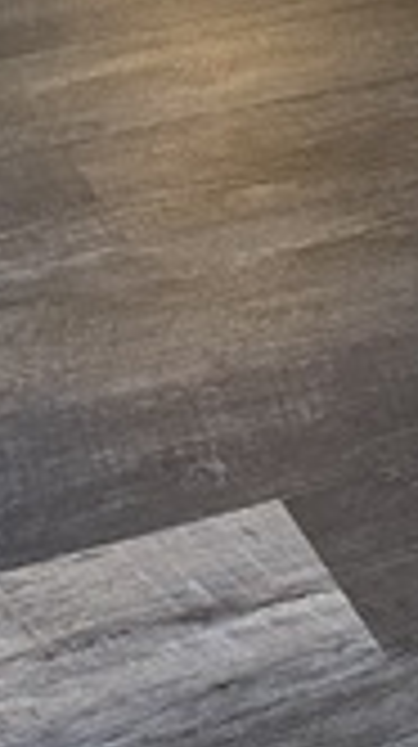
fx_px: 2253
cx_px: -81
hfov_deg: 10.4
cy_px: -529
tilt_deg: -15.8
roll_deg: +1.3
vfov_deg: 16.3
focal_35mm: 114
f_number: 1.8
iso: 200
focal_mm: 4.25
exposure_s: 1/60
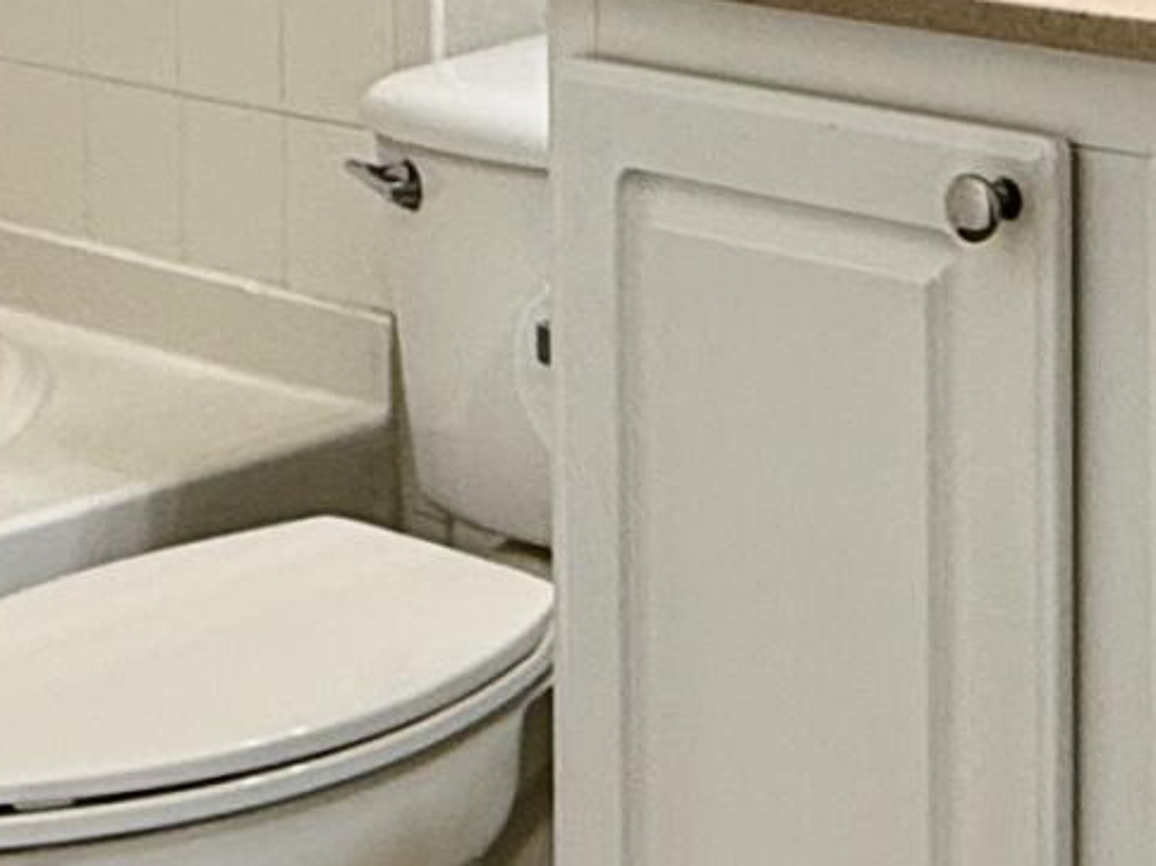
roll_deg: -0.4
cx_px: 1455
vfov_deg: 15.8
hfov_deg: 20.7
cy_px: -383
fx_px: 2905
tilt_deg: -1.8
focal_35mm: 87
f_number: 2.2
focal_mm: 2.22
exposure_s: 1/120
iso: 80
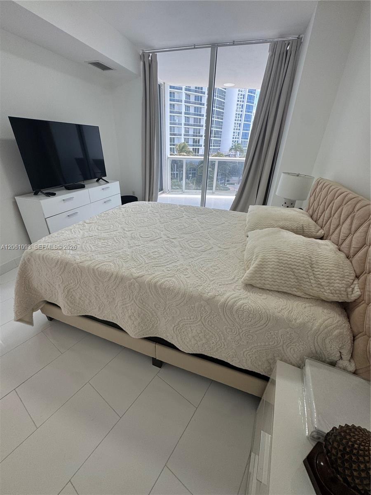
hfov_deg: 85.7
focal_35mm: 14
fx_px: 200
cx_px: 186
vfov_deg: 102.1
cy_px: 248
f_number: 2.2
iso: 80
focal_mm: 2.22
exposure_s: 1/120
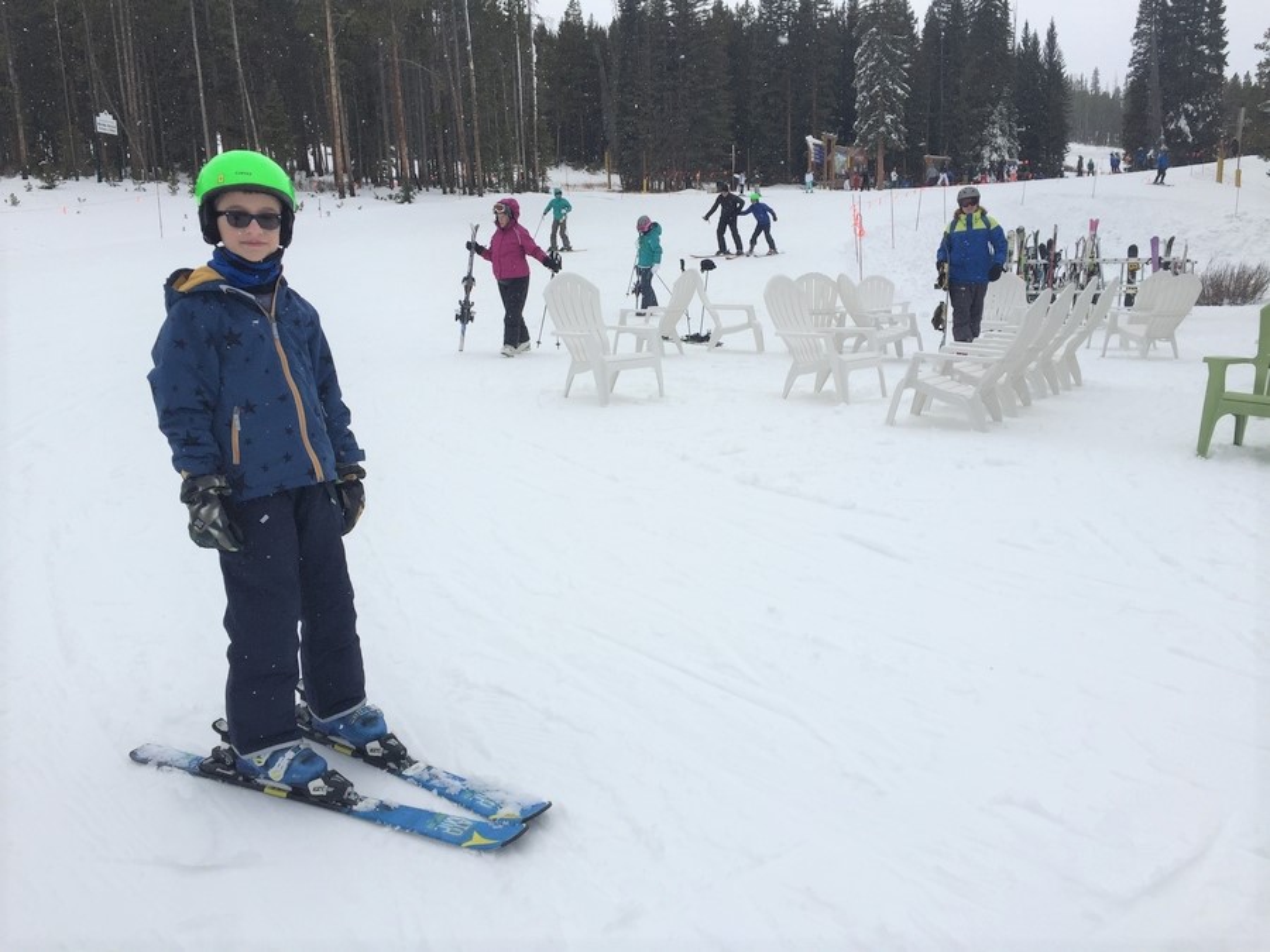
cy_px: 476
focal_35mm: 29
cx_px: 635
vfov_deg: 48.2
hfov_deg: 61.7
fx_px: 1064
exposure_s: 1/1319
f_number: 2.2
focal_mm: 4.15
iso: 32
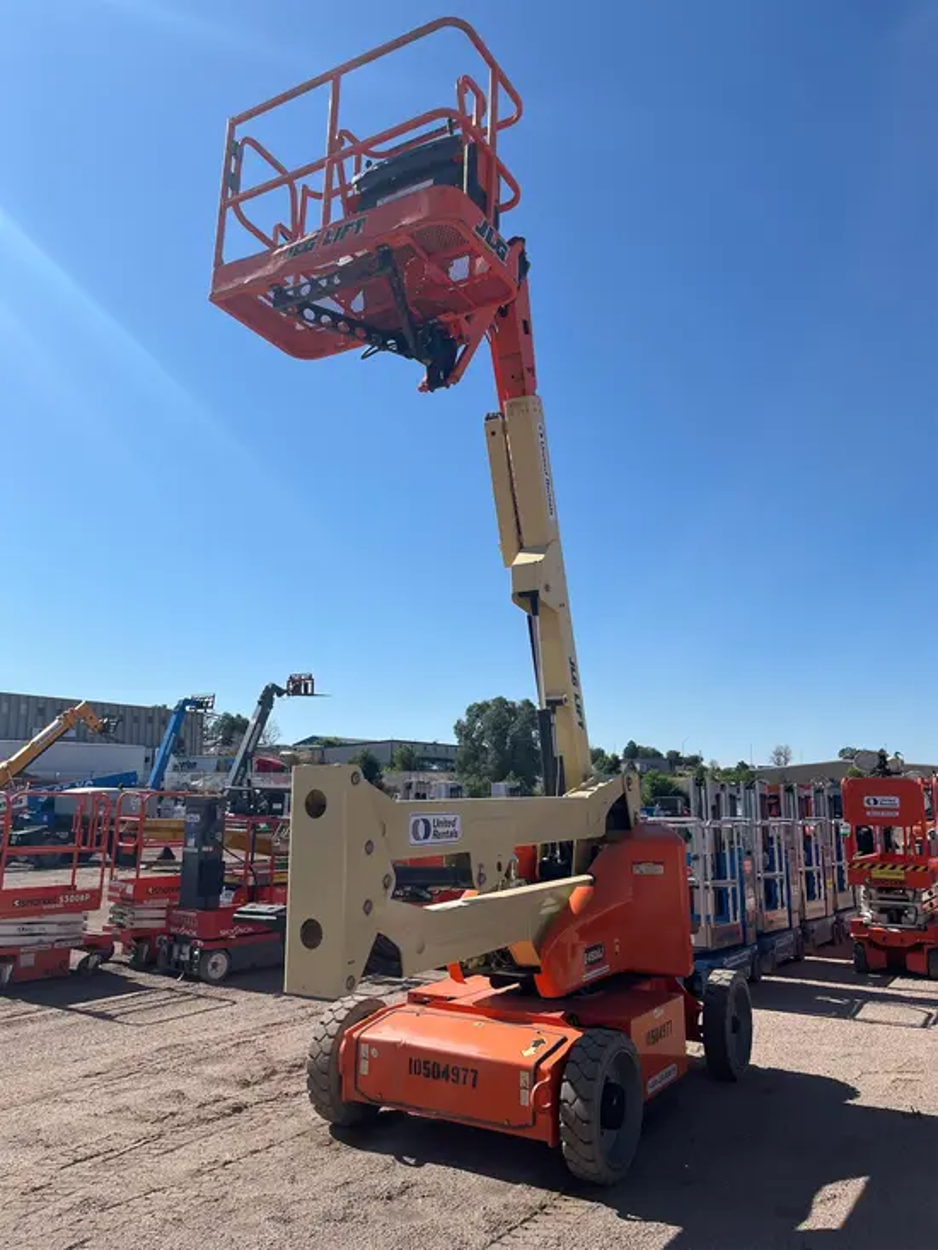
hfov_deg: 53.1
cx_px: 469
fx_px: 939
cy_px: 625
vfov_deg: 67.3
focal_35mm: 26
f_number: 1.6
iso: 50
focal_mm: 5.1
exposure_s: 1/4651
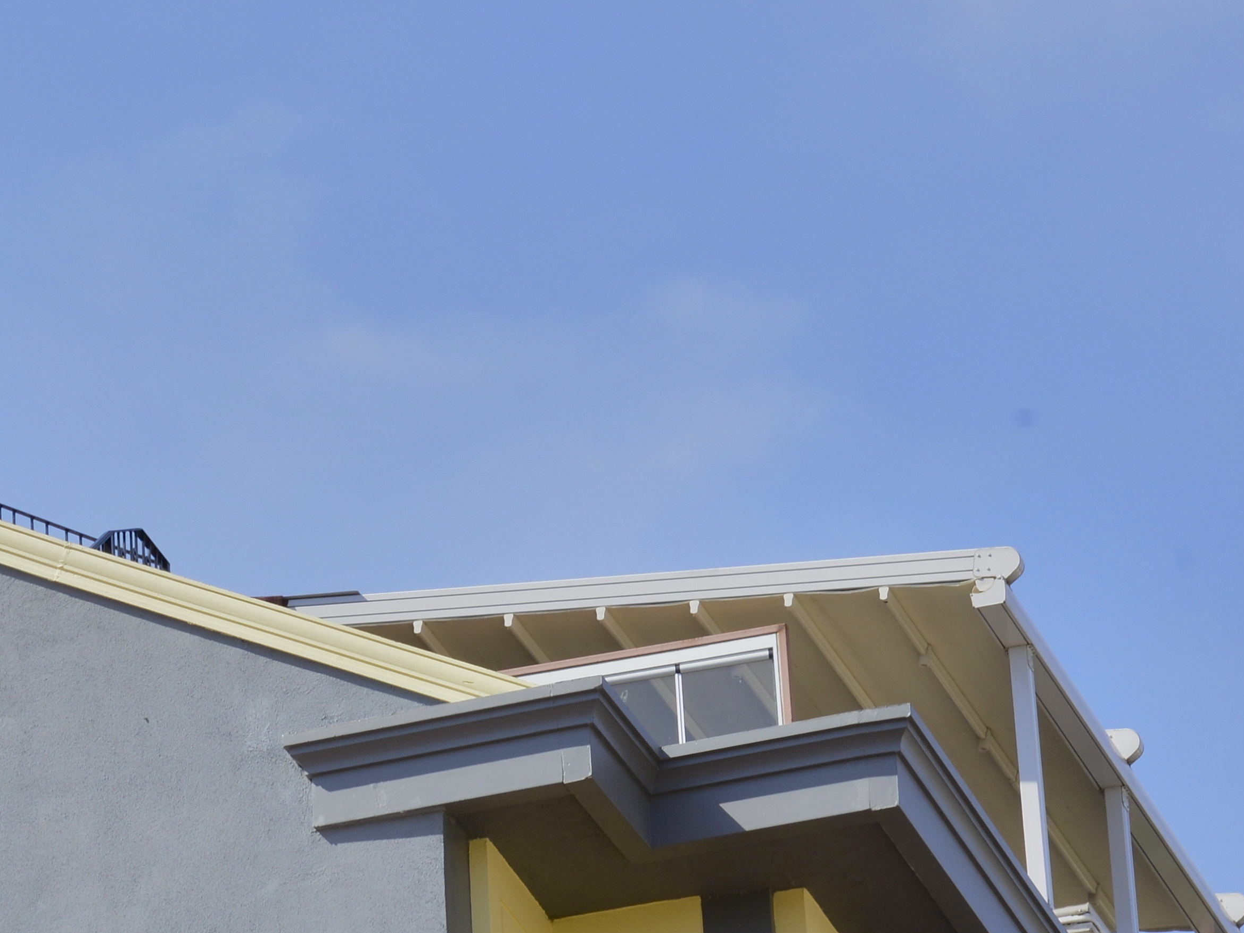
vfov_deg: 7.0
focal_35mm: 212
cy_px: 749
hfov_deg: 9.1
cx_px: -648
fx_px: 7619
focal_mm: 70
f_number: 13
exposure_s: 1/500
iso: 400
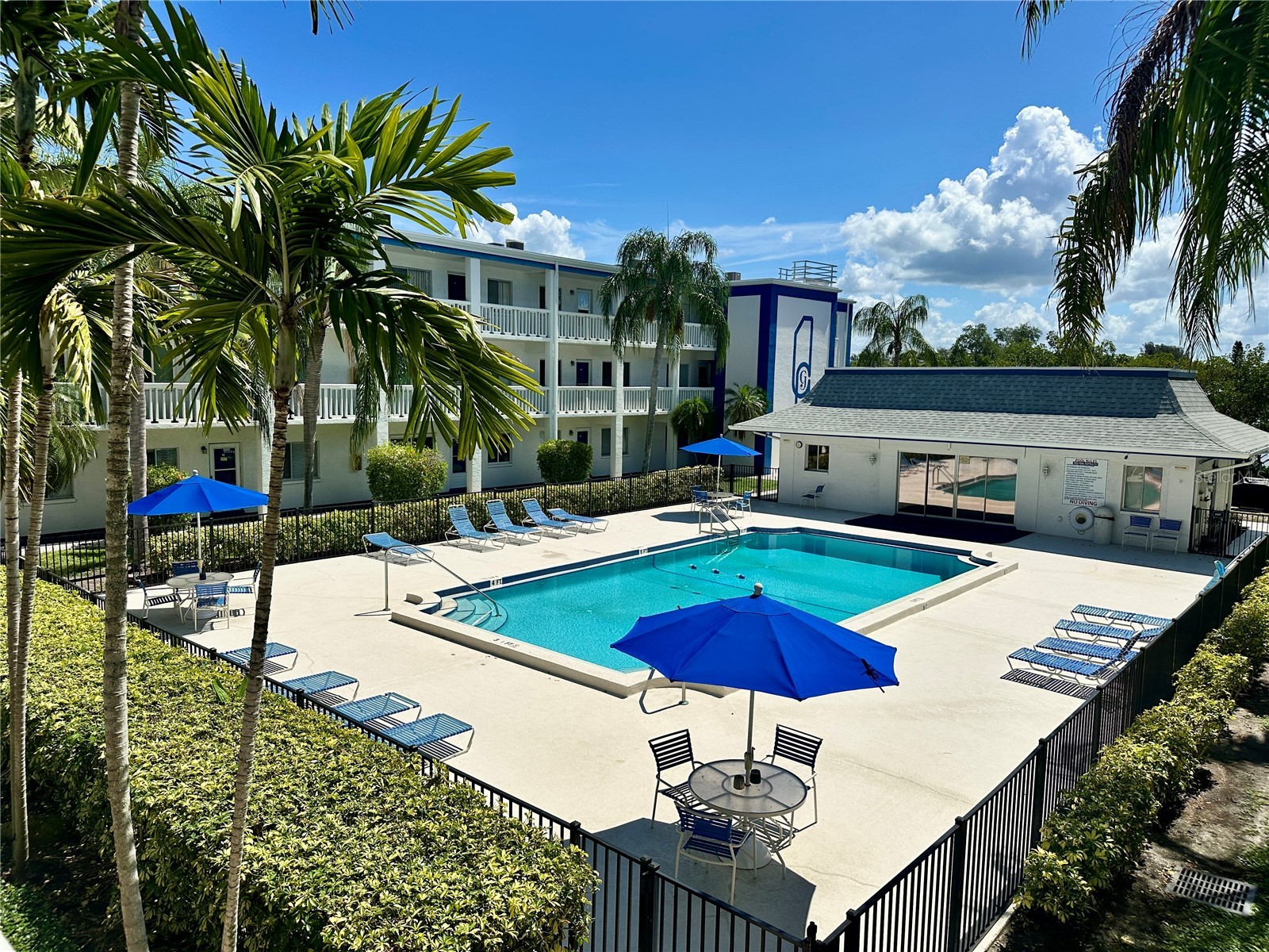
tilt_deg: -6.4
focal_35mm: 24
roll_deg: -1.0
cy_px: 476
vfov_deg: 56.8
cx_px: 634
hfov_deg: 71.6
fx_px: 880
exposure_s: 1/9709
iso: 80
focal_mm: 6.86
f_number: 1.78
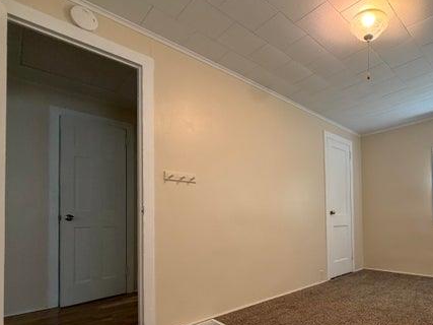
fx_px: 263
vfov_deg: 61.9
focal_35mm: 21
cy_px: 215
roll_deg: +0.9
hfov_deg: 74.9
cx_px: 309
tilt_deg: +2.7
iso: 250
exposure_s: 1/60
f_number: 2.2
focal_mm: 2.22
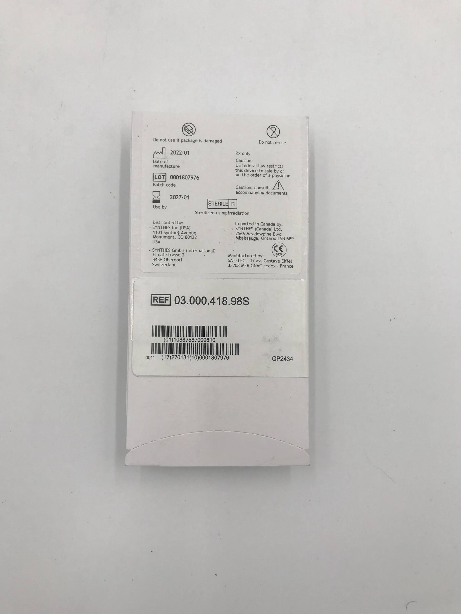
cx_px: 230
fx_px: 497
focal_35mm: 28
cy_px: 307
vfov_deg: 63.4
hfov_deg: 49.7
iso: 20
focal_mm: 3.99
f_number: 1.8
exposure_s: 1/319
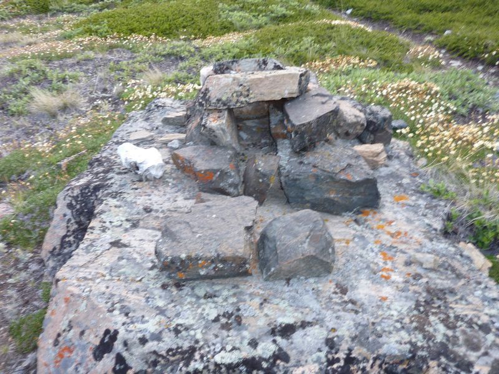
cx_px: 250
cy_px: 187
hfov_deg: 69.4
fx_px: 360
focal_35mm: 25
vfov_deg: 54.9
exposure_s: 1/30
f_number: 3.3
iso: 100
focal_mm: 4.1
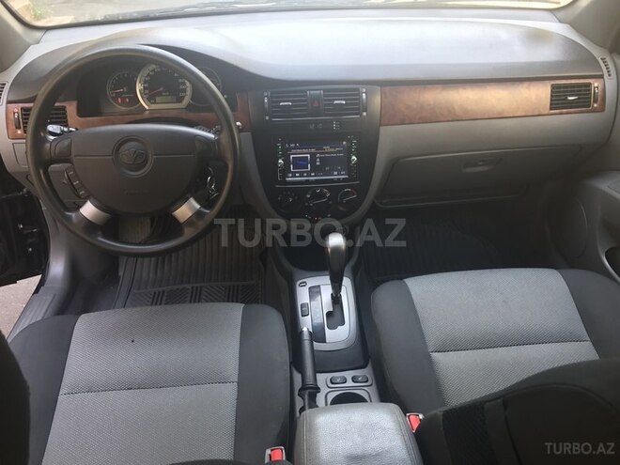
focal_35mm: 28
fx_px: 502
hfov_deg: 63.4
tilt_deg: -32.1
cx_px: 310
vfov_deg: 49.7
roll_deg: +1.0
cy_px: 232
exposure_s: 1/47
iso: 32
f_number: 1.8
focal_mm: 3.99
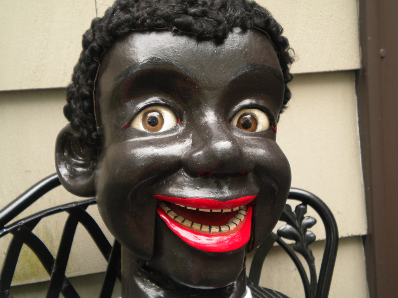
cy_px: 149
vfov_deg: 28.0
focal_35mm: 52
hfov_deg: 36.8
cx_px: 199
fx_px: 598
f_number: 3.9
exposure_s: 1/69.7
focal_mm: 9.3
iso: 80
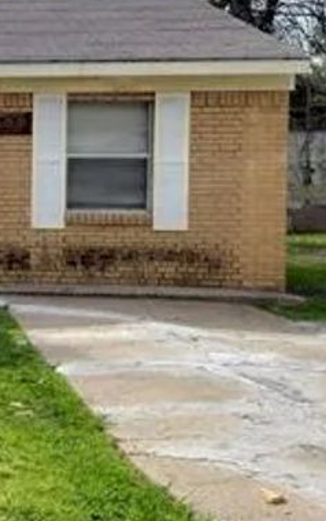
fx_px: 1052
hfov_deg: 15.0
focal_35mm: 74
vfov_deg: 27.8
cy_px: 208
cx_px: -284
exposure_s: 1/854
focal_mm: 5.4
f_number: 1.8
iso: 50
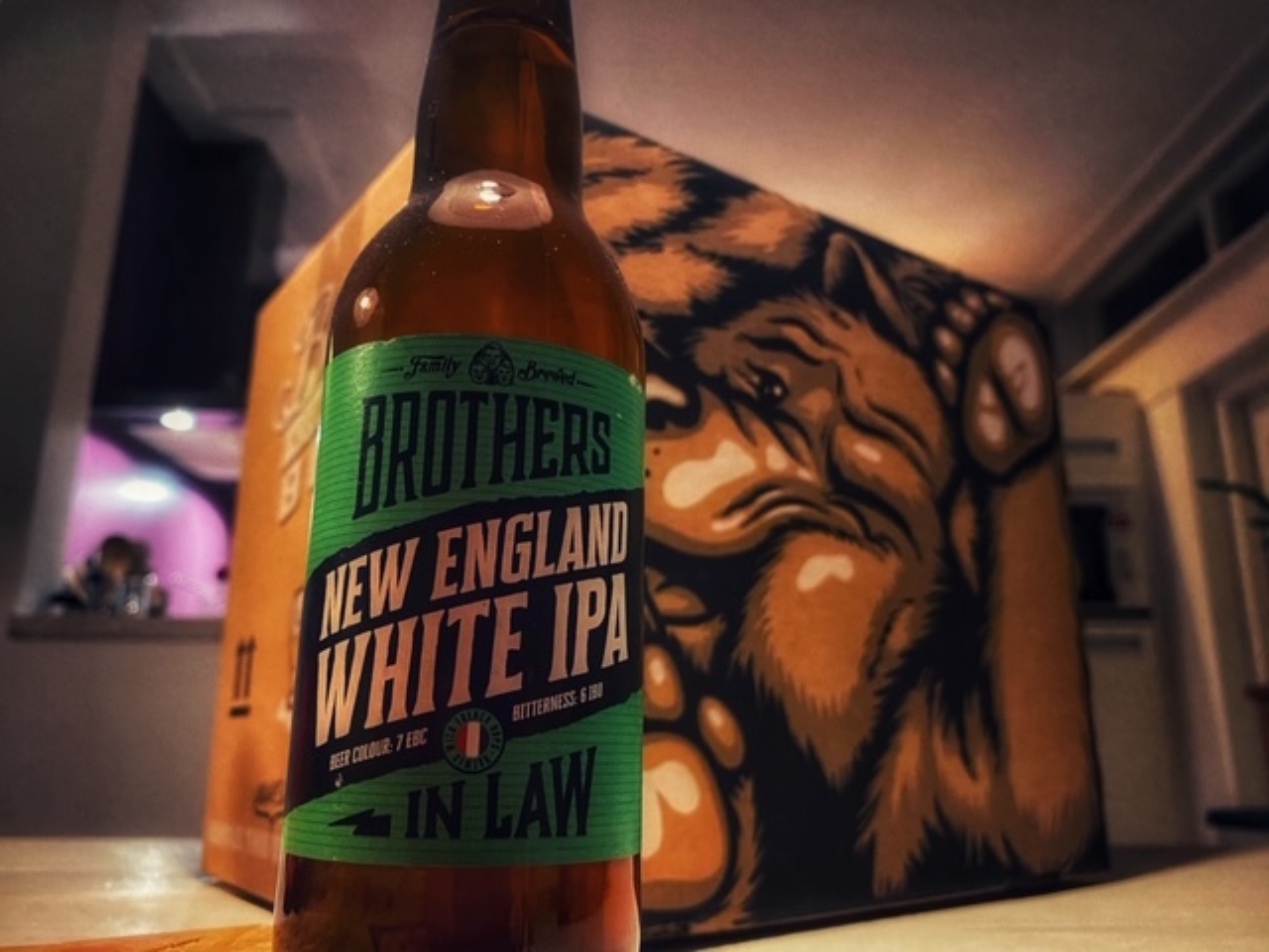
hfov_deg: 67.3
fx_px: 953
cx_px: 634
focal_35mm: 26
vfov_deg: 53.1
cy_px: 476
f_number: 1.8
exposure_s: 1/29
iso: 1000
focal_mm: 4.25
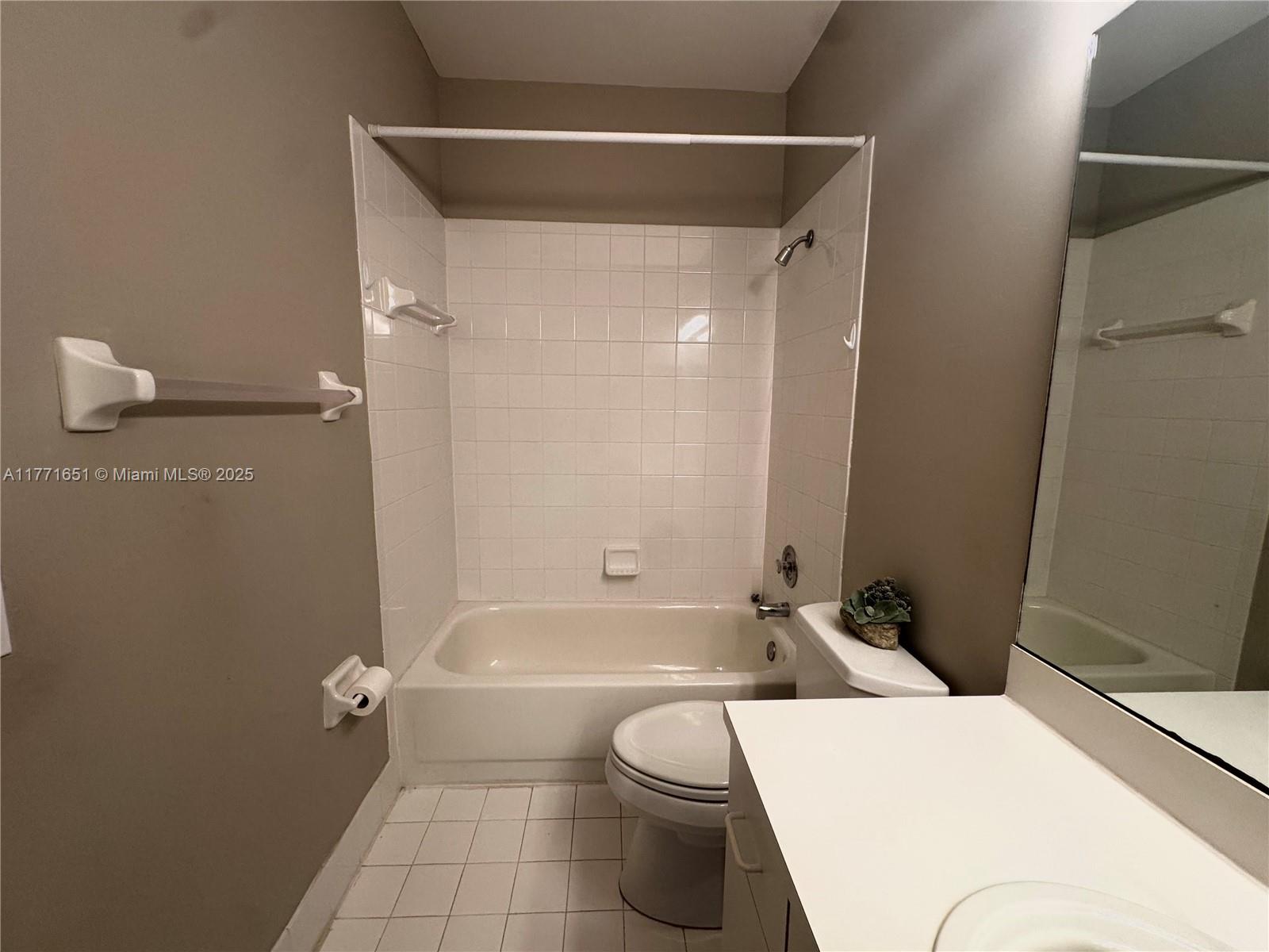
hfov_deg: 102.1
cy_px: 476
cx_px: 634
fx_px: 513
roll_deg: -1.0
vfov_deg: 85.7
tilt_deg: -9.0
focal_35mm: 14
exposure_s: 1/120
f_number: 2.2
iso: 250
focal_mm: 2.22
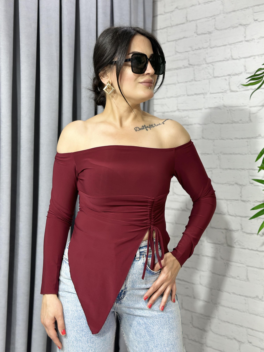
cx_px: 132
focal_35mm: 48
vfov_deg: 39.7
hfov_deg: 30.3
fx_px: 488
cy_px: 176
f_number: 1.78
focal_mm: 6.86
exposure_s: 1/50
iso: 64
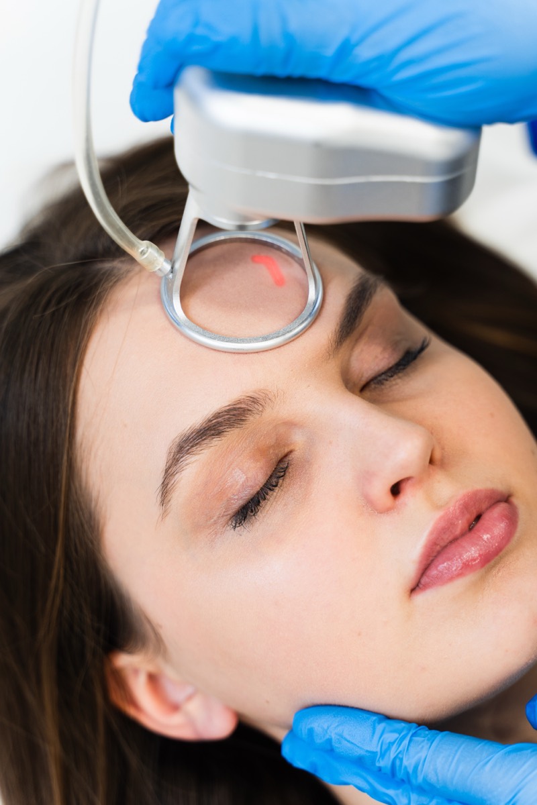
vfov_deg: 27.0
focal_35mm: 75
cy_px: 402
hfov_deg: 18.2
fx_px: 1678
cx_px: 268
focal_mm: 75
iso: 320
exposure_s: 1/100
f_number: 3.5
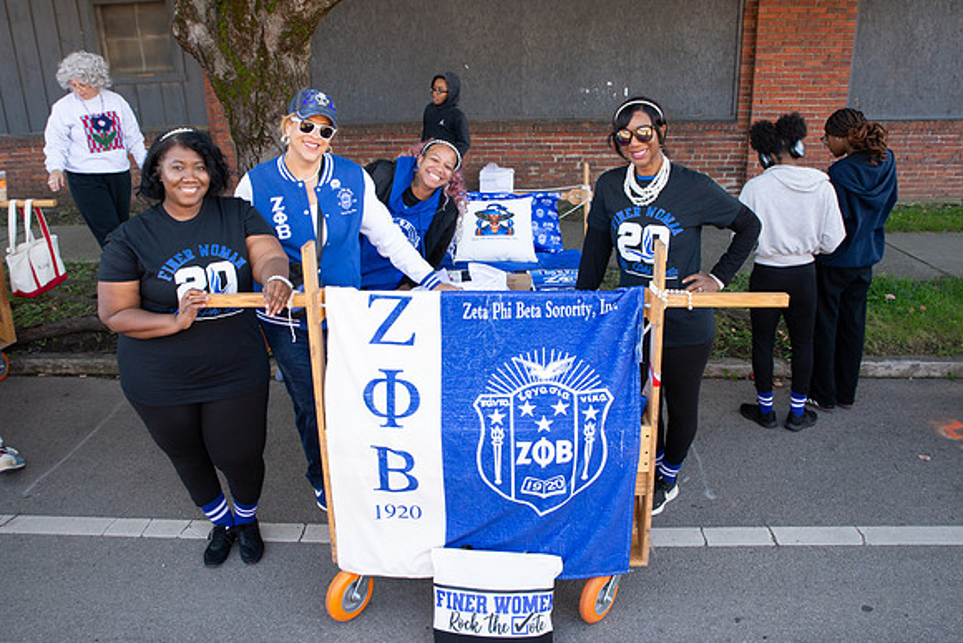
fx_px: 731
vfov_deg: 47.4
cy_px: 297
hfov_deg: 66.8
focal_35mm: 27
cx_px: 485
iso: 640
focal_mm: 24
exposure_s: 1/125
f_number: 6.3
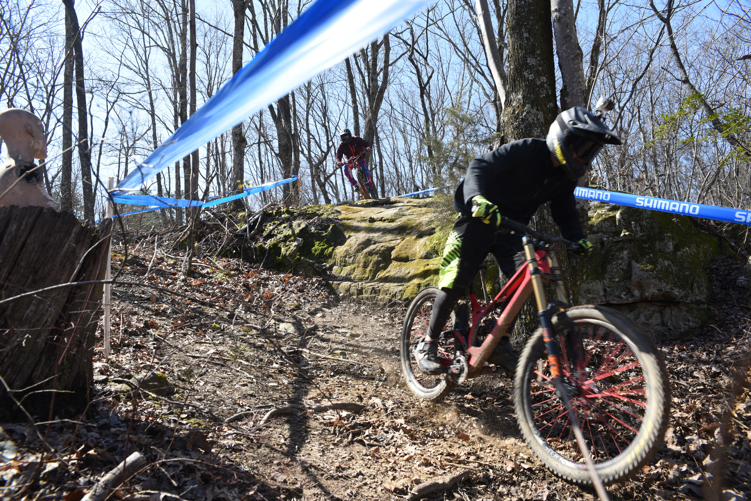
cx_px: 376
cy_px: 250
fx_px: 501
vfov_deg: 53.2
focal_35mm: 24
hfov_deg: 73.7
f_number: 7.1
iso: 400
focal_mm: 24
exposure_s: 1/400
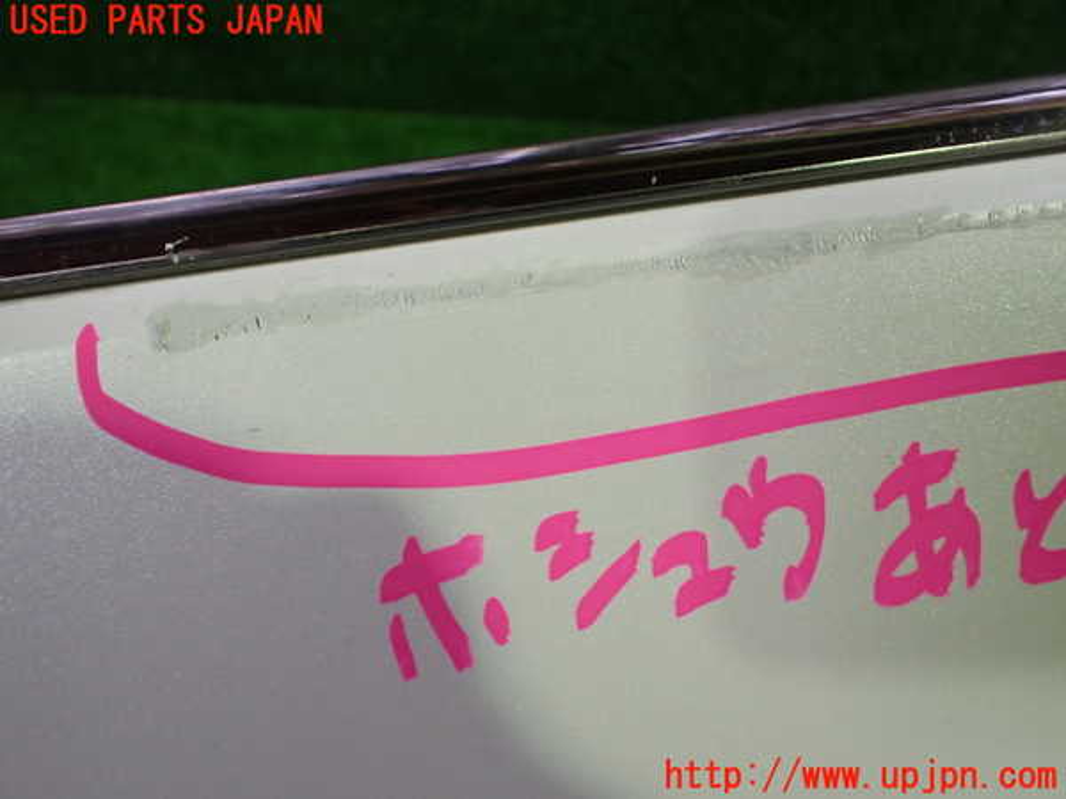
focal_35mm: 30
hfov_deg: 60.0
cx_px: 533
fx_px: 924
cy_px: 400
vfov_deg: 46.8
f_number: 2.3
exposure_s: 1/125
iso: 400
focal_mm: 5.4
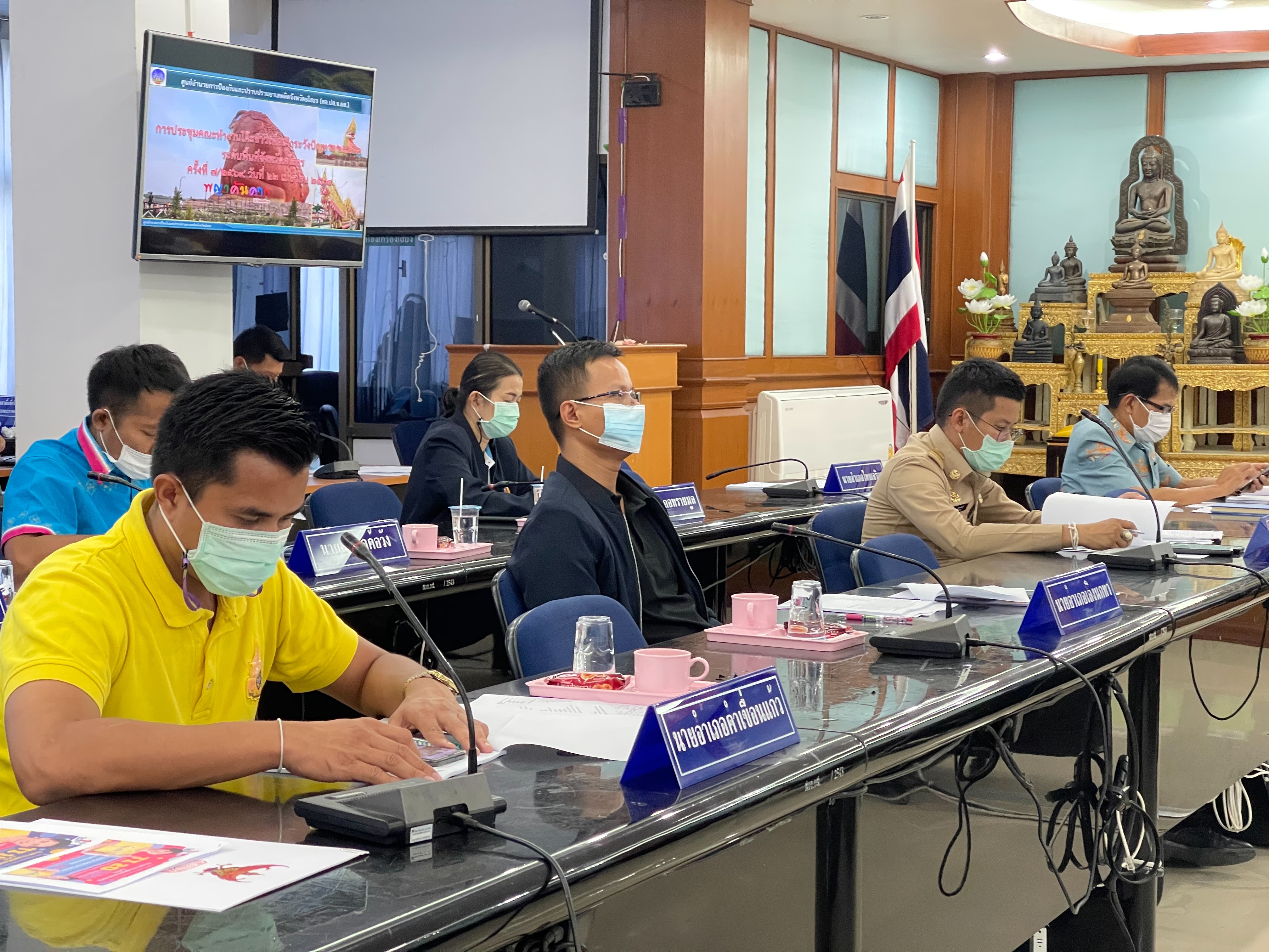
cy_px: 476
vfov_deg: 22.9
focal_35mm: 64
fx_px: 2346
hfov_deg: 30.3
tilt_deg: -3.5
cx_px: 634
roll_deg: -0.6
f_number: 2.2
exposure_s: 1/50
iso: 320
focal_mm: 7.5
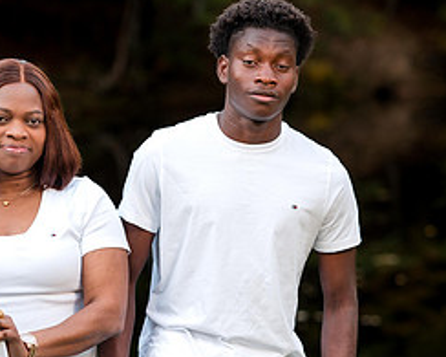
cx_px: -6
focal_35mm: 236
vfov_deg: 6.5
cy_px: 296
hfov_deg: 8.1
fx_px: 3114
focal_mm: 85
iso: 50
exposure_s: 1/100
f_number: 2.5
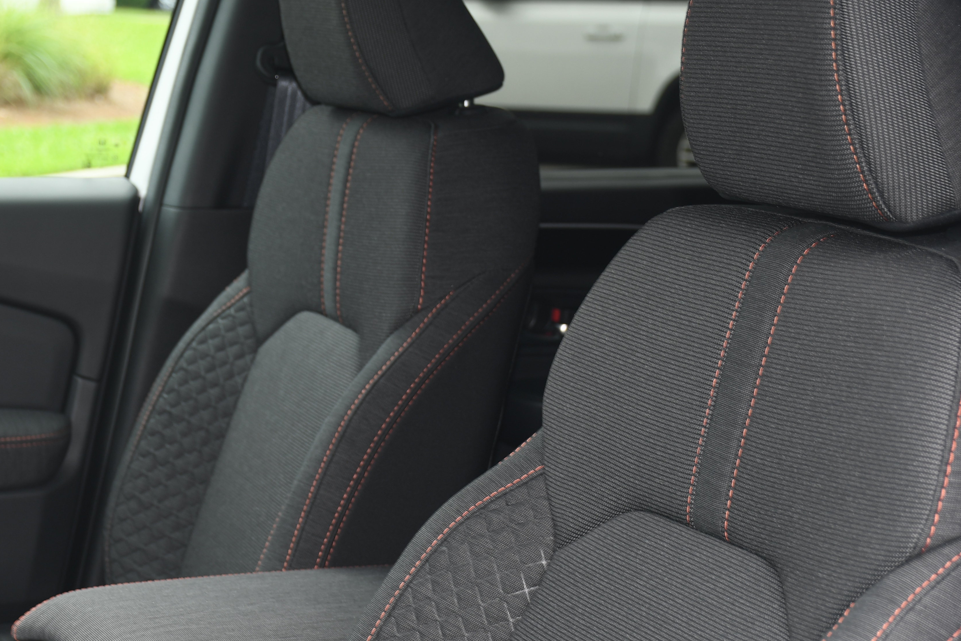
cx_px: 280
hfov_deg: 23.2
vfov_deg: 15.7
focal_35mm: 87
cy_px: 419
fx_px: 2322
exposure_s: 1/80
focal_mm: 35
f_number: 4.2
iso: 100
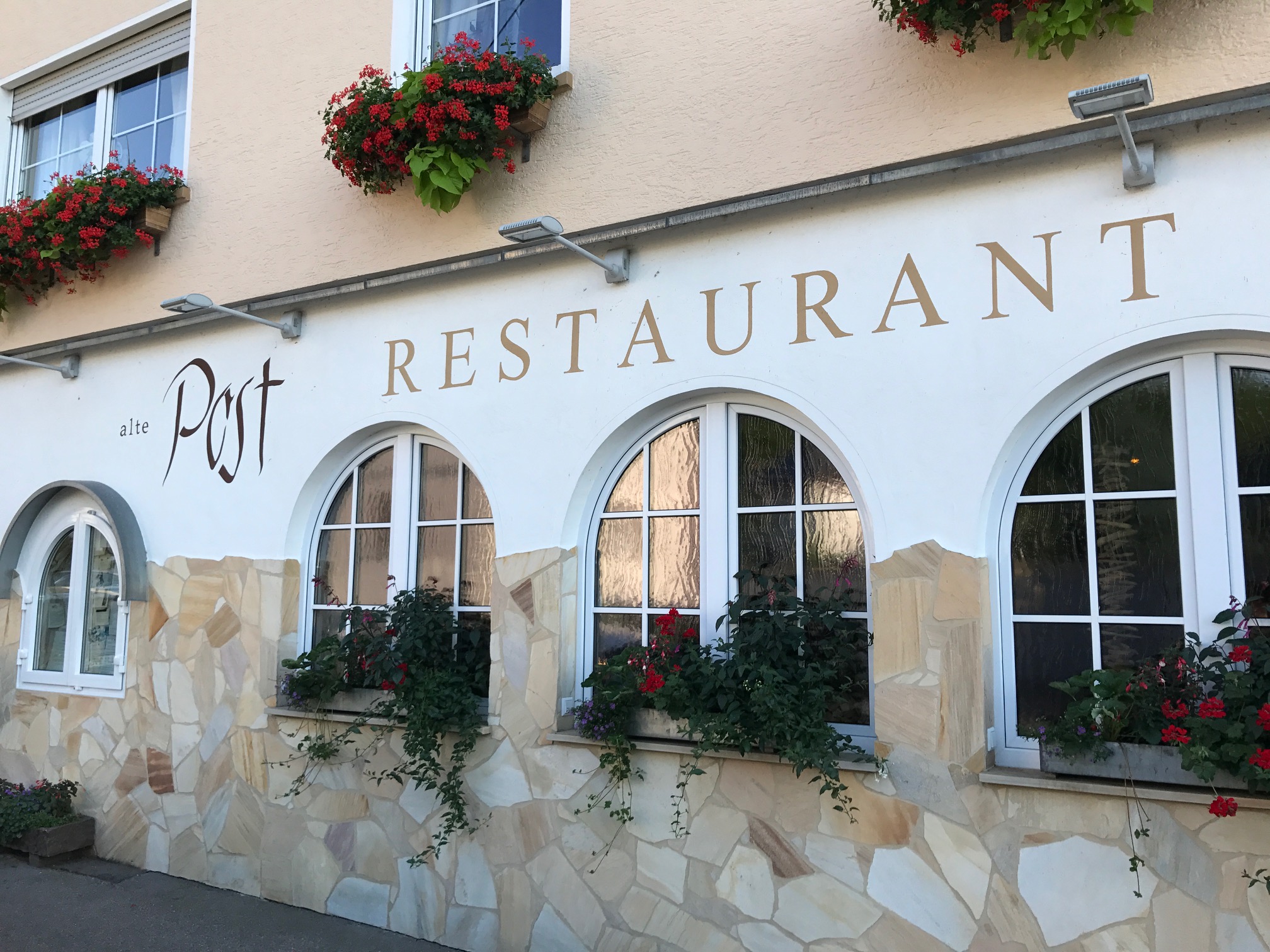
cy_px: 476
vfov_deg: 49.7
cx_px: 635
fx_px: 1027
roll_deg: +0.7
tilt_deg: +8.4
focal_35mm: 28
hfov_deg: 63.4
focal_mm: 3.99
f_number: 1.8
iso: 20
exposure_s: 1/544
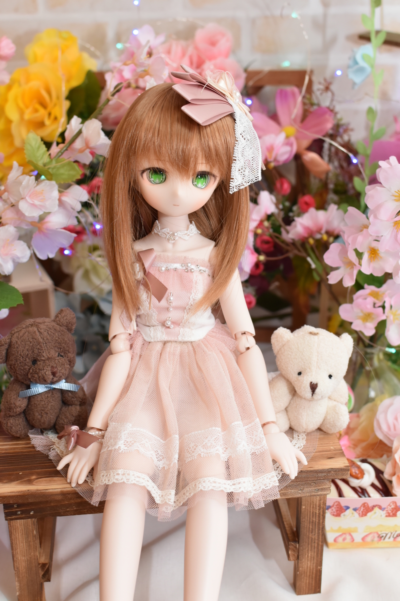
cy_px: 300
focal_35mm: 52
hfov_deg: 25.8
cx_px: 200
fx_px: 875
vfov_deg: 37.9
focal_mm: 35
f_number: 3.5
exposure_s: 1/60
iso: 800
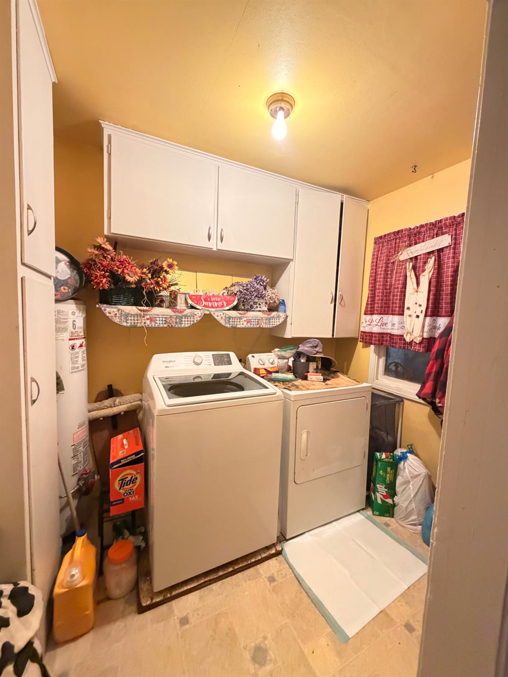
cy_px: 338
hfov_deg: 85.7
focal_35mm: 14
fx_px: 274
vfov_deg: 102.0
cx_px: 254
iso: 640
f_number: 2.2
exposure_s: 1/60
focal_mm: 2.22
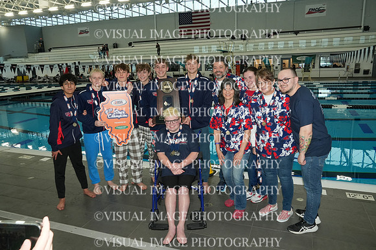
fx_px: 282
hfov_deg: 67.4
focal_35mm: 27
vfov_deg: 47.9
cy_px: 125
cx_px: 188
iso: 1250
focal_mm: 18
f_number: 9
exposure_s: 1/125
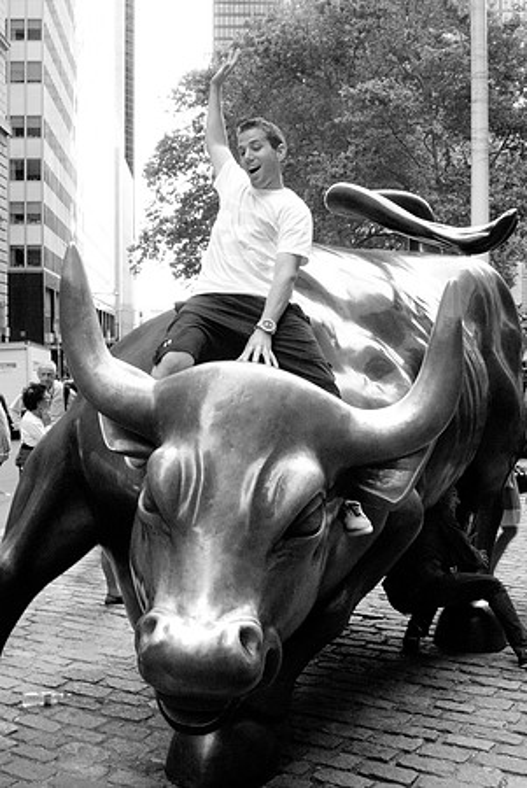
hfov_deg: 32.0
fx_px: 920
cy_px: 394
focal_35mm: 42
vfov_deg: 46.4
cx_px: 264
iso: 1600
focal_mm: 28
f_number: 22
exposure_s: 1/13
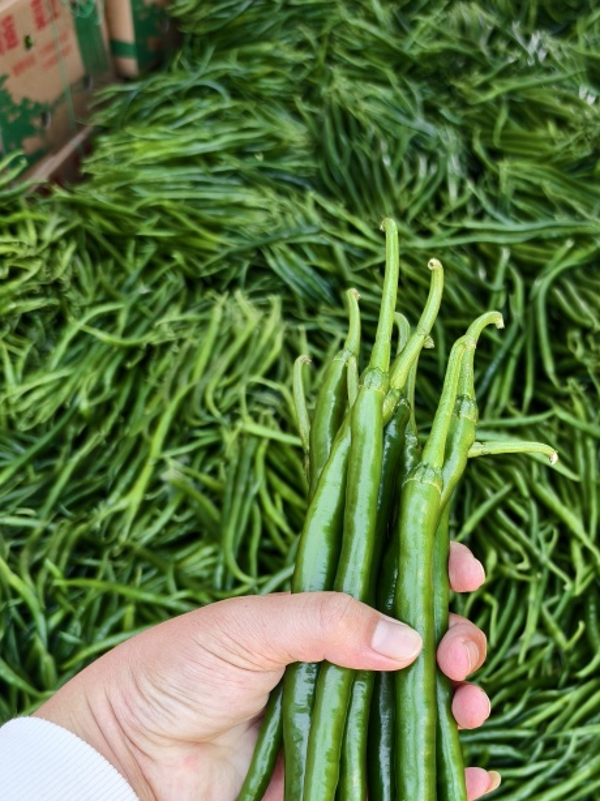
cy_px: 541
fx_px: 925
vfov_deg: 46.0
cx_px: 471
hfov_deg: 34.9
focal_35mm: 40
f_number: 1.57
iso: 72
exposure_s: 1/179
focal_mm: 5.6
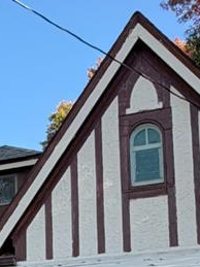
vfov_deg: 22.3
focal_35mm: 81
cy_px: 319
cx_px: -20
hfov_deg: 17.6
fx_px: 625
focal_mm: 2.22
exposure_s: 1/502
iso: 64
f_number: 2.2
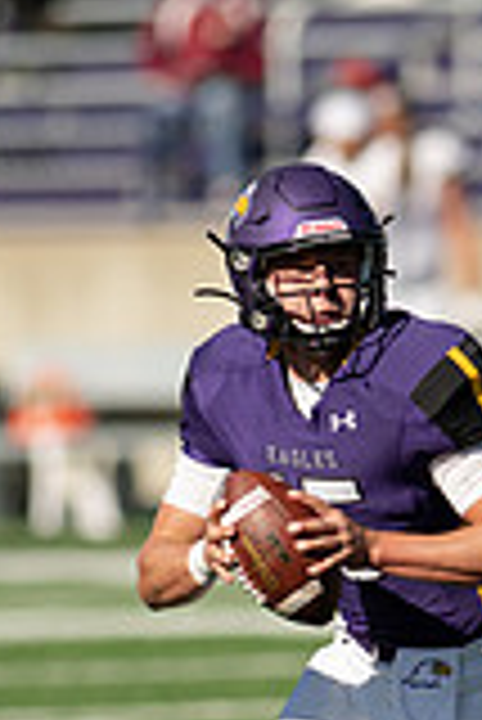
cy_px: 749
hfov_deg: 1.3
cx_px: 487
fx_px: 21742
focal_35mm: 1085
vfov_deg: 1.9
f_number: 3.2
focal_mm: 300
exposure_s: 1/2500
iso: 160
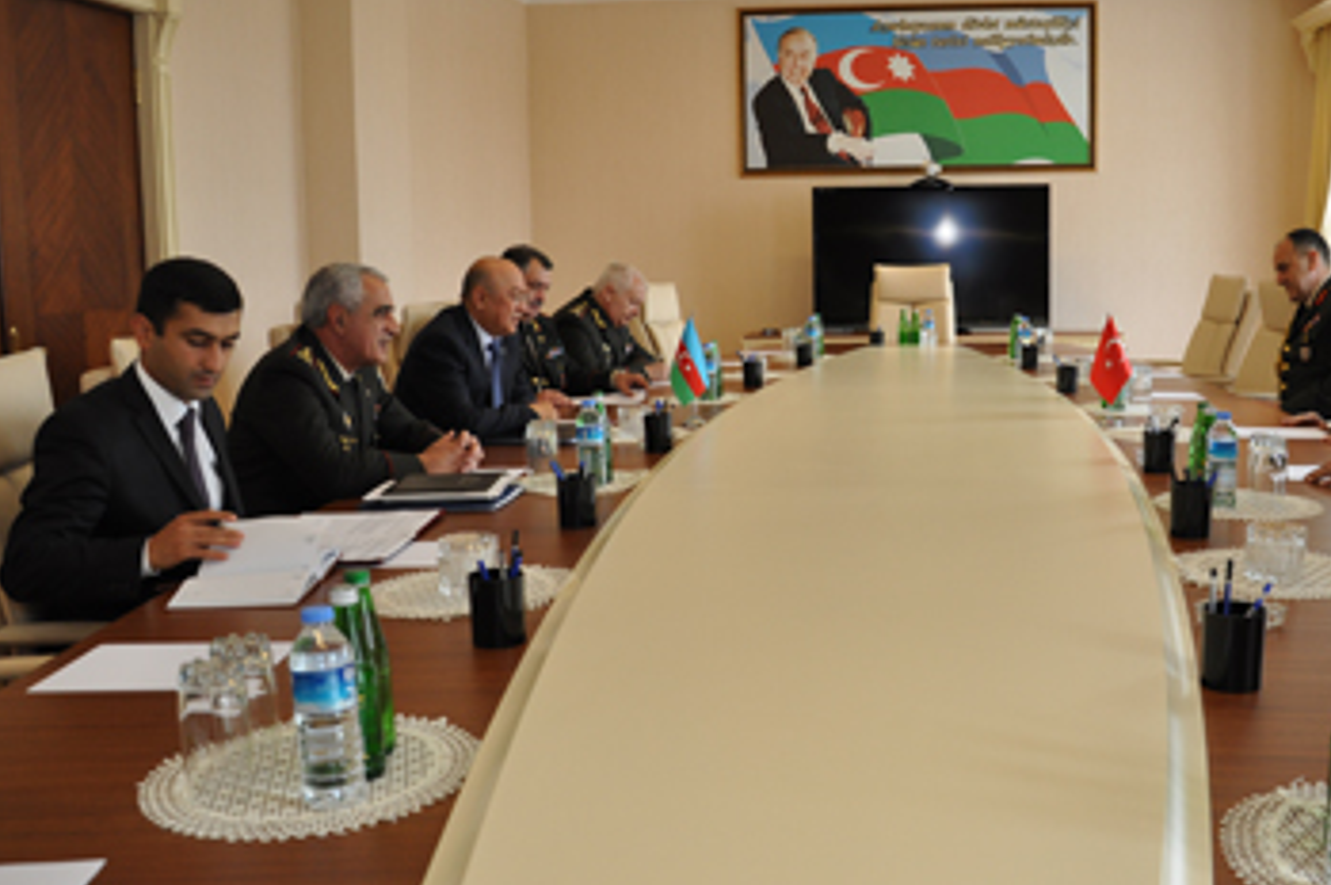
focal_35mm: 36
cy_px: 414
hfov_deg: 52.6
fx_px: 1330
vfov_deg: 36.8
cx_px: 833
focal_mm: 18
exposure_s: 1/100
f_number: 5
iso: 400
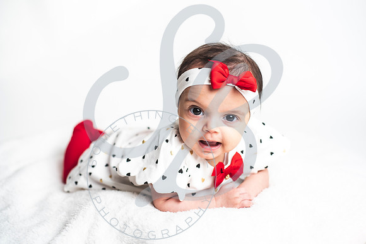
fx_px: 508
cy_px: 122
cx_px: 183
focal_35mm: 50
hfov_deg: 39.6
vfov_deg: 27.0
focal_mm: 50
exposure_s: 1/200
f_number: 2.8
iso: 64
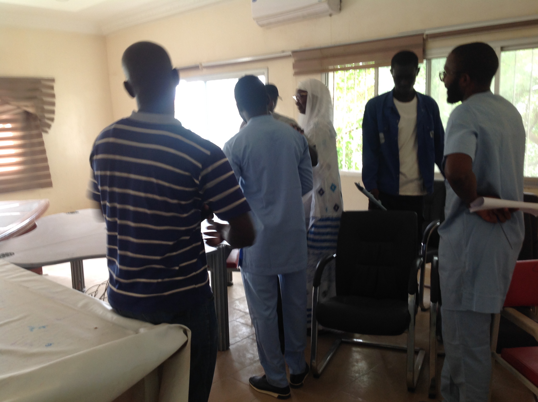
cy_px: 201
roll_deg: +1.3
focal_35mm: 35
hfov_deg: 52.7
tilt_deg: -10.3
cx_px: 269
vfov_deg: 40.6
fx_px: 543
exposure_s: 1/15
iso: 50
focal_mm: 4.28
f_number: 2.4
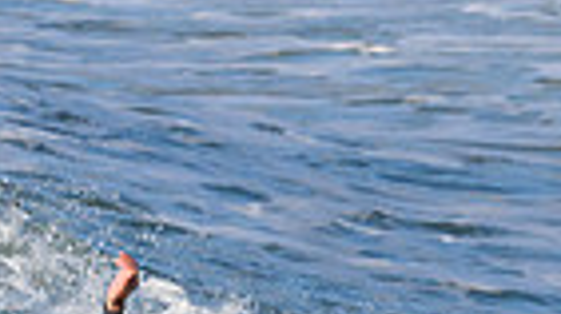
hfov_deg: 1.2
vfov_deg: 0.7
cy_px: 598
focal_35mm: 1855
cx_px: 64
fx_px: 27568
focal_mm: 430
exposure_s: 1/2000
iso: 1400
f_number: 11
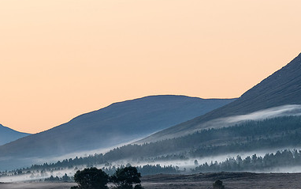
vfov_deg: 2.7
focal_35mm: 483
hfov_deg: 4.3
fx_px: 3963
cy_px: 151
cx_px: 164
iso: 200
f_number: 7.1
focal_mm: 150
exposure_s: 1/100
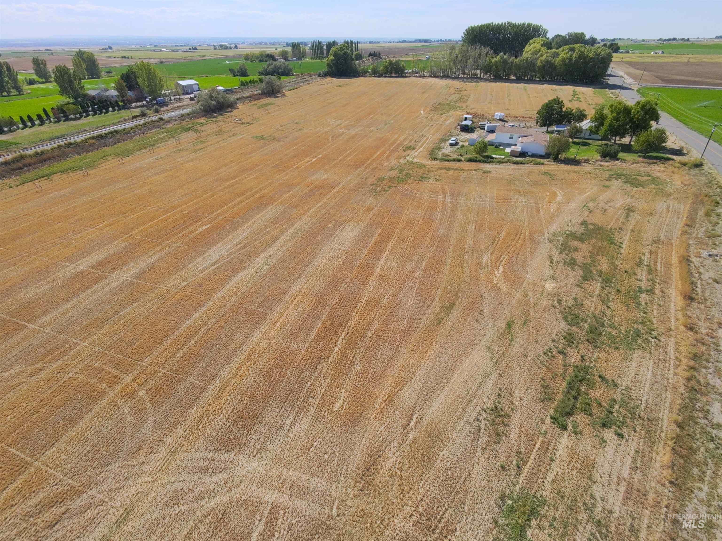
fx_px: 334
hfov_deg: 94.5
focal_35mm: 16
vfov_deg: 78.1
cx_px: 361
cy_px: 270
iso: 292
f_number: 2.55
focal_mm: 16
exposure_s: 1/918
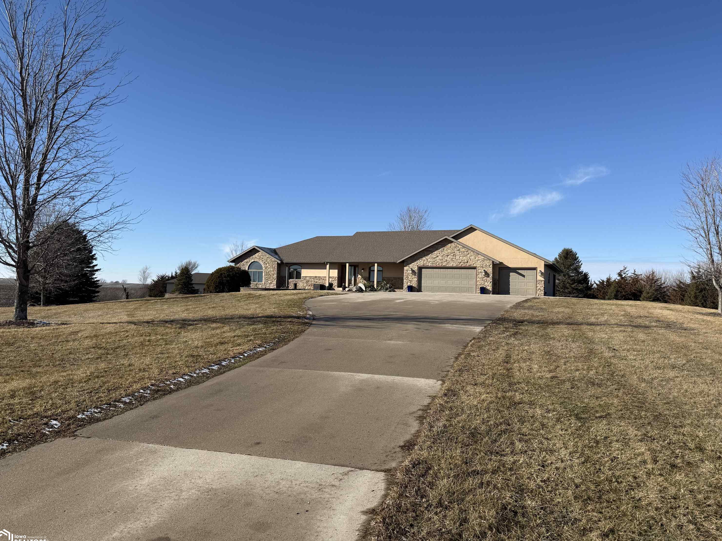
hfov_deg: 69.4
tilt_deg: +2.4
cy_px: 268
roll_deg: -1.4
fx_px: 521
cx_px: 371
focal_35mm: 25
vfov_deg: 54.9
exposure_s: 1/5319
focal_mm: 6.76
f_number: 1.78
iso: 80
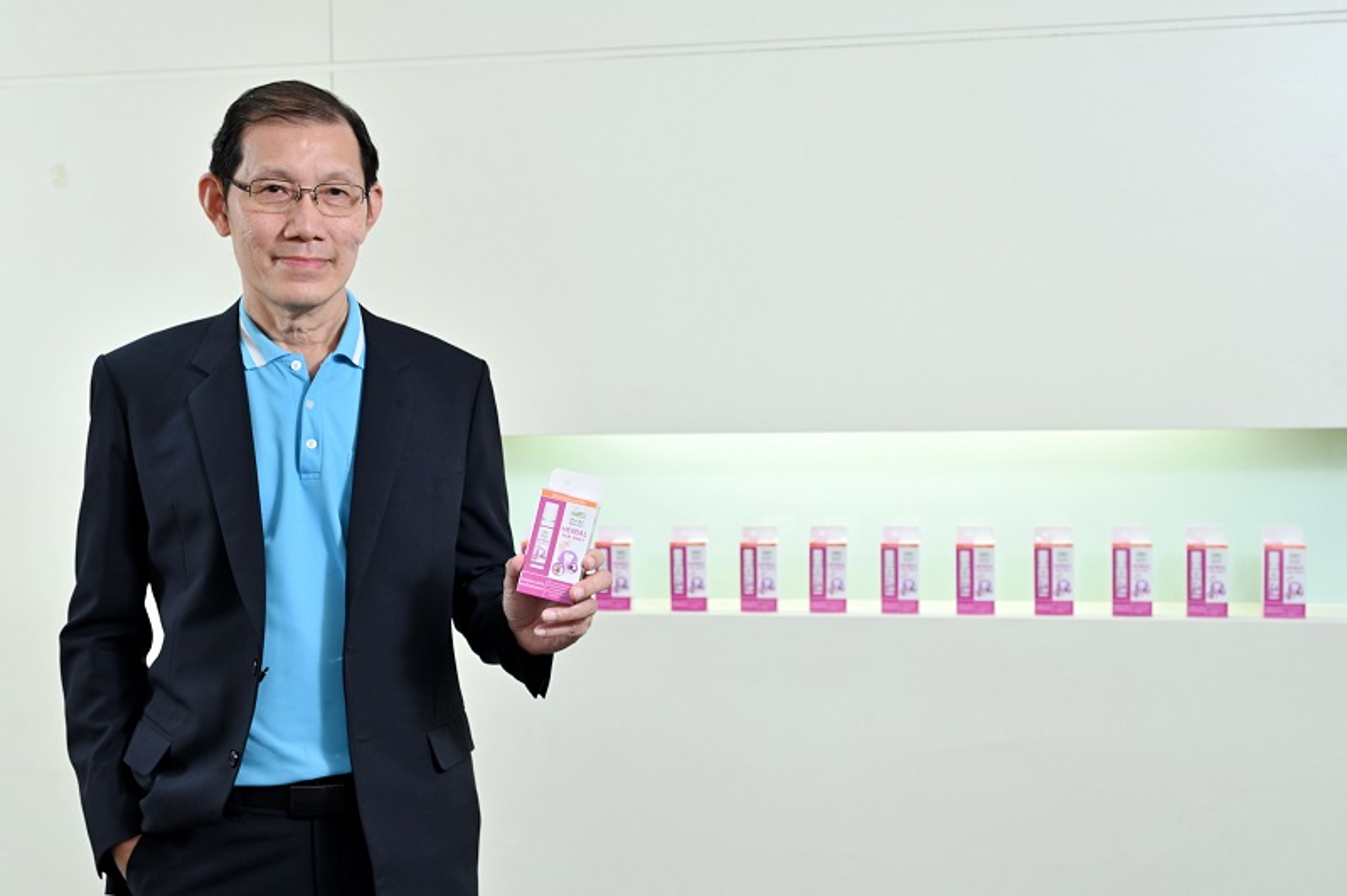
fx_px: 1682
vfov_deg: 29.8
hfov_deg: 43.6
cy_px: 448
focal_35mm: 45
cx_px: 674
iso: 800
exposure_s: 1/100
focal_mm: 45
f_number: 5
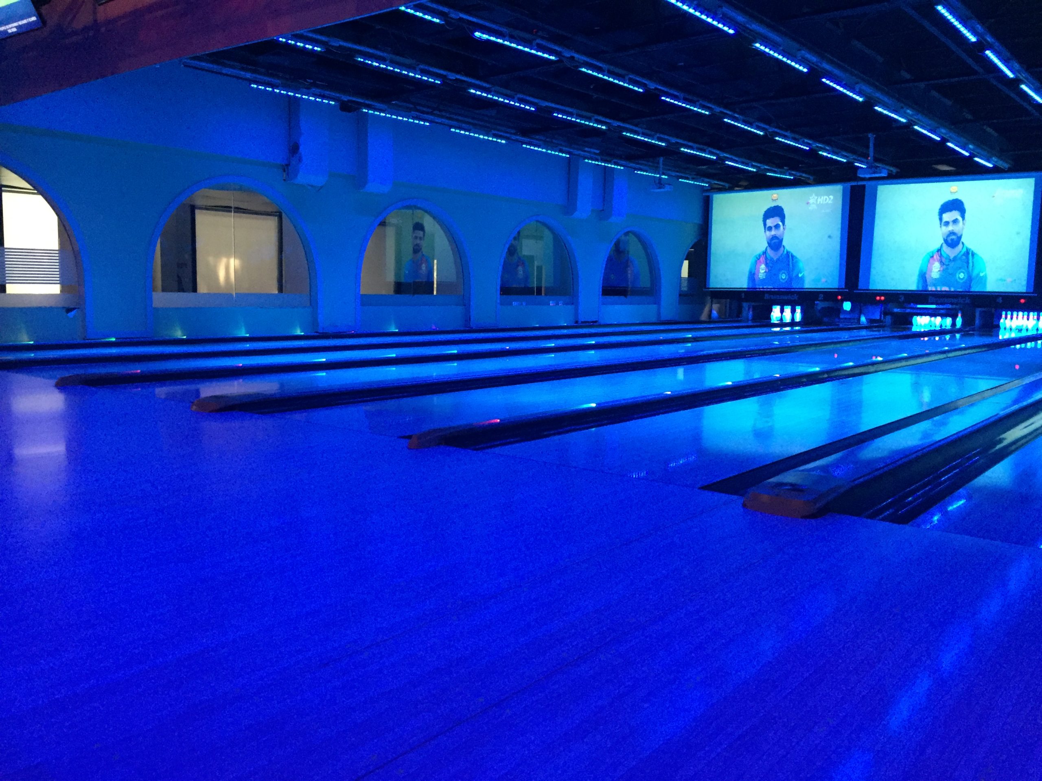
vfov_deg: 48.2
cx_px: 521
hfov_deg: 61.7
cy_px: 390
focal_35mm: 29
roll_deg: -2.8
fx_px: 873
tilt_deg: -8.1
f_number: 2.2
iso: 250
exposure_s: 1/25
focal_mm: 4.15
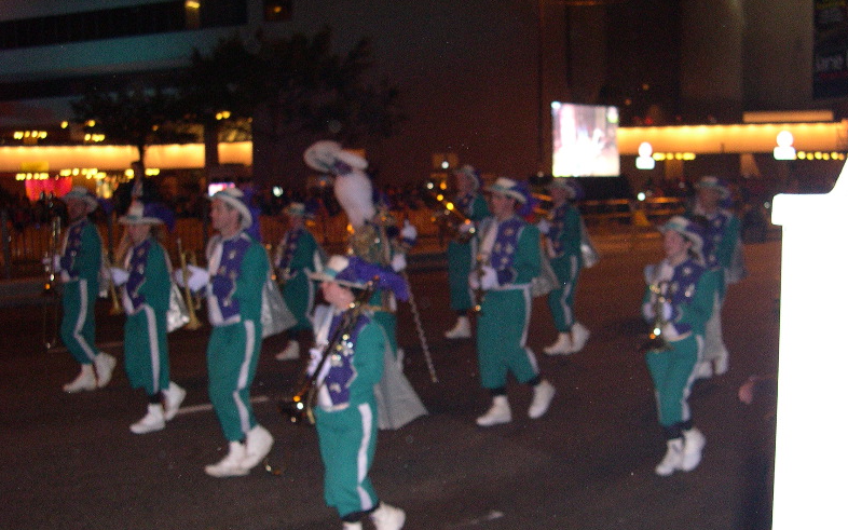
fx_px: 947
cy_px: 270
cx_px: 429
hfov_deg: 48.2
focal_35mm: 41
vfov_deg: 31.2
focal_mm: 8
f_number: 2.8
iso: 400
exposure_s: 1/60
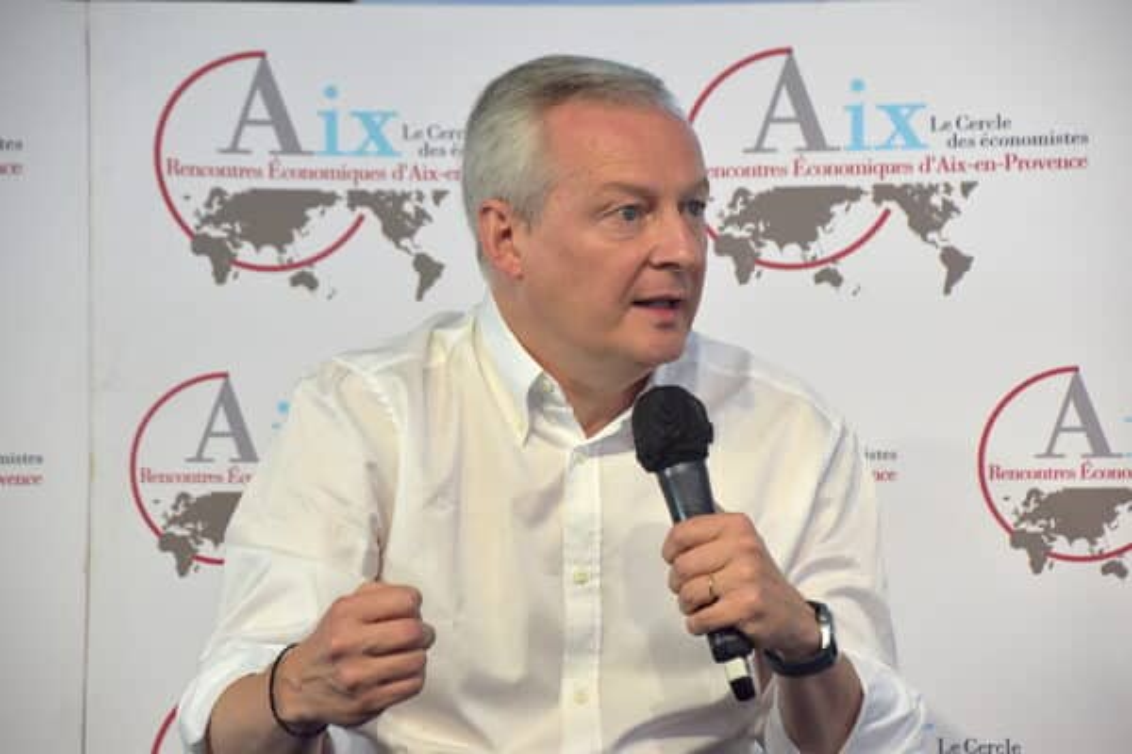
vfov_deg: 7.9
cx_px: 566
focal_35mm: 174
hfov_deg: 11.8
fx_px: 5471
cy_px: 377
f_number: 5.6
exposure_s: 1/200
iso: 800
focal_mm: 116
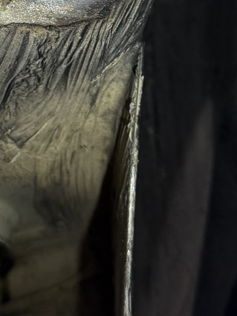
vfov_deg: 22.3
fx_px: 758
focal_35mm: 83
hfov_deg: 17.7
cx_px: 78
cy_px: -29
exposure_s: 1/120
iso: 250
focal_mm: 6.76
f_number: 1.78
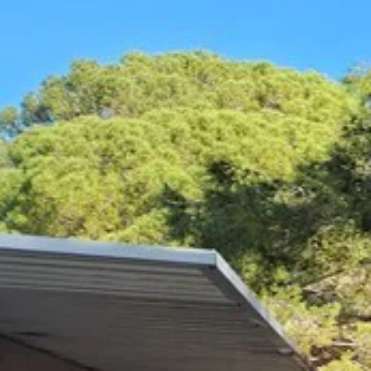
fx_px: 1455
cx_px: 1025
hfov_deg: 11.0
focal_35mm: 120
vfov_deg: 14.1
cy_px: 431
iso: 16
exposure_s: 1/180
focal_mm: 6.4
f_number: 1.8
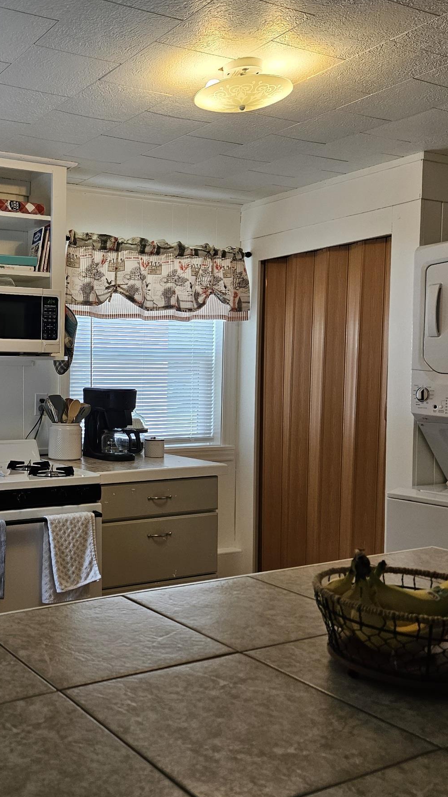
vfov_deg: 58.0
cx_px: 17
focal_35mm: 34
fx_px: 718
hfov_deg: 32.3
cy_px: 396
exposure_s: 1/120
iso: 160
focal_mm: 5.4
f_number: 1.8
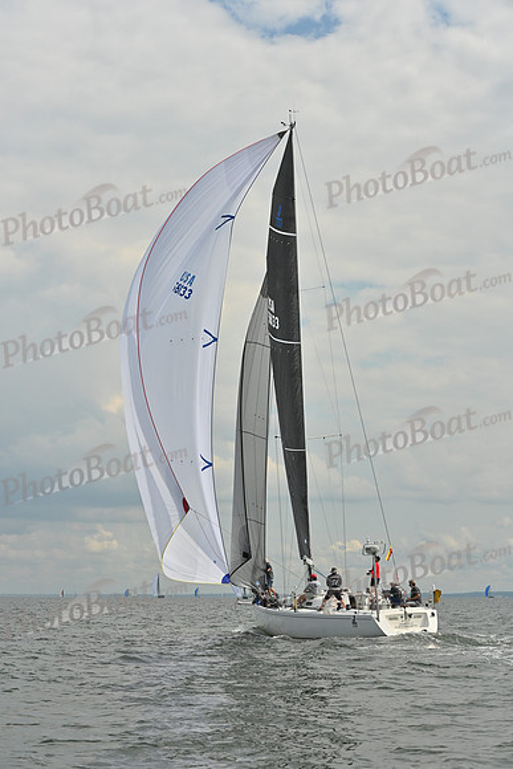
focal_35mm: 70
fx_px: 1495
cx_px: 256
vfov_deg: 28.8
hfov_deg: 19.5
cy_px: 384
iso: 320
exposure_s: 1/1600
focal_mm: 70
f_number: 8
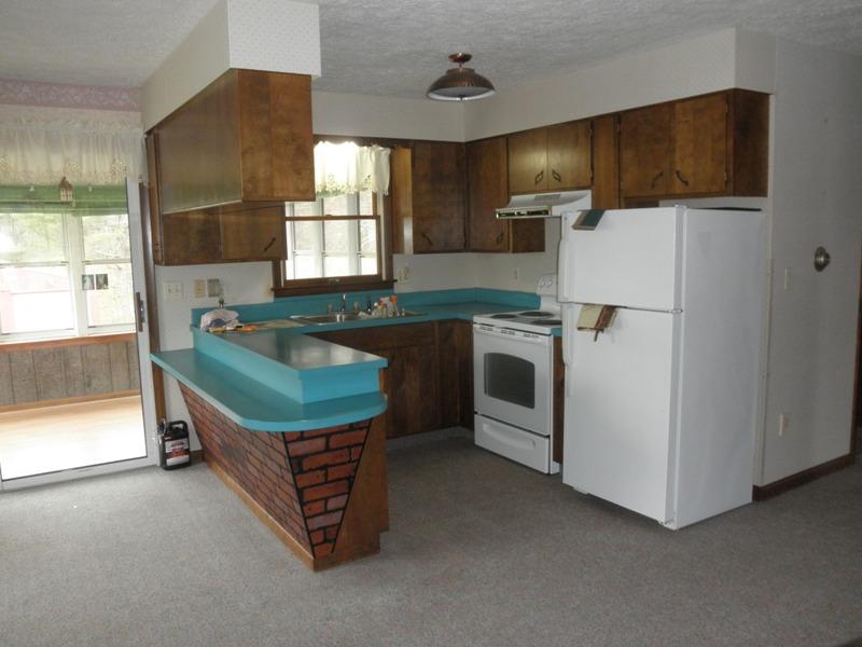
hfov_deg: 63.4
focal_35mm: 28
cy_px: 324
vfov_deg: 49.7
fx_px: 697
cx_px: 431
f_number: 3
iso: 200
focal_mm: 5
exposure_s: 1/30
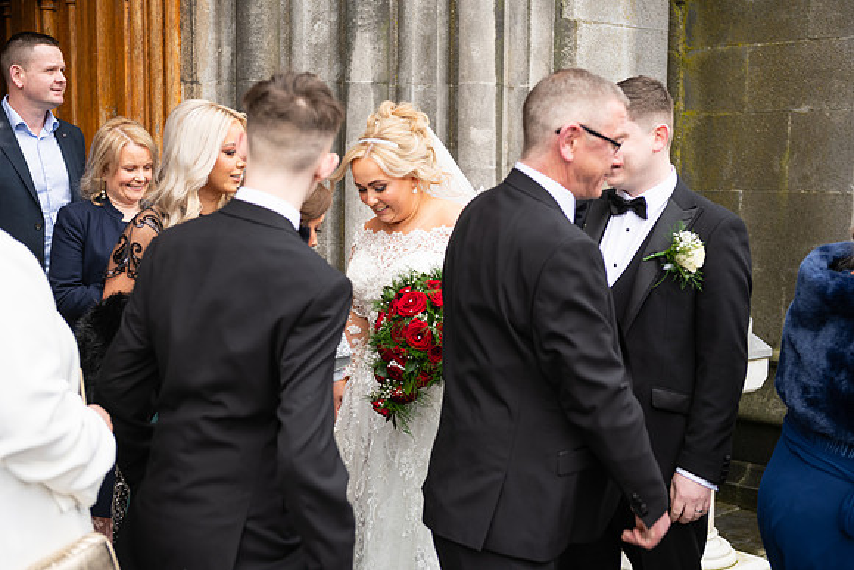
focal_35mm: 52
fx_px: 1234
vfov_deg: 26.0
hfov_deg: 38.2
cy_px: 285
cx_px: 427
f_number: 3.5
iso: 125
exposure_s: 1/160
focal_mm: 52
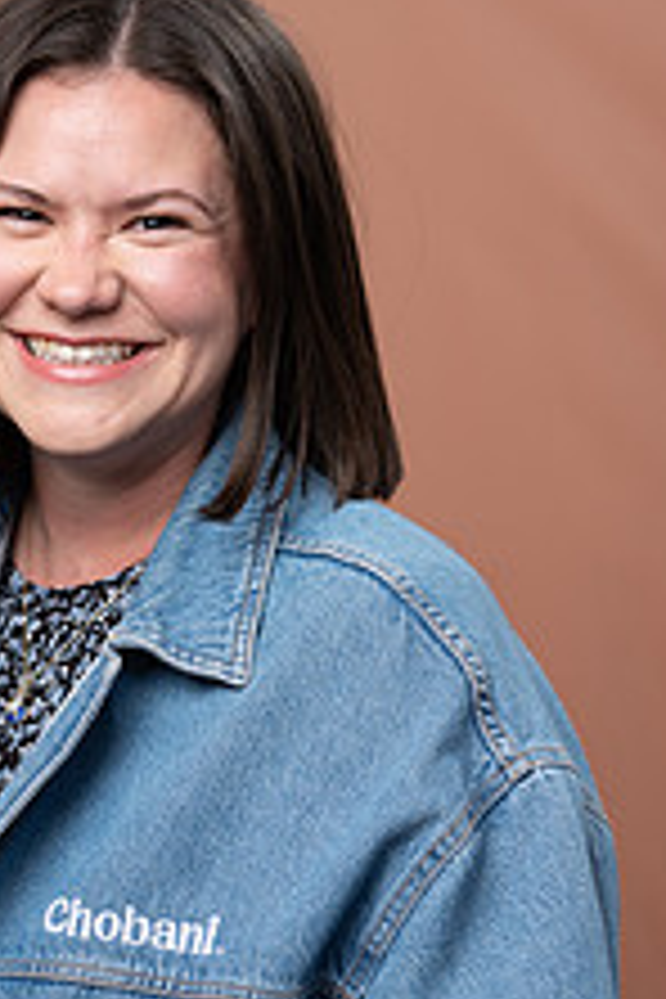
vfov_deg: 13.7
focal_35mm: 150
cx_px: 76
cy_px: 698
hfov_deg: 9.1
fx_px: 4162
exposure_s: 1/160
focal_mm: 74
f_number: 4
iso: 320
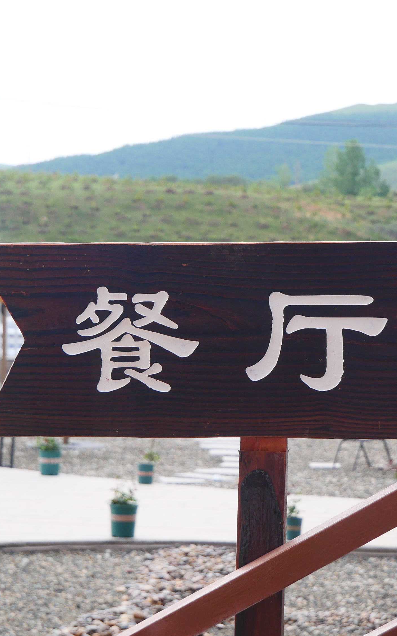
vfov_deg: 21.4
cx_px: 284
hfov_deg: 13.4
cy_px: 291
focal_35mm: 97
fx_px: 1679
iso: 200
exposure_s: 1/80
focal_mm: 28
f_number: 5
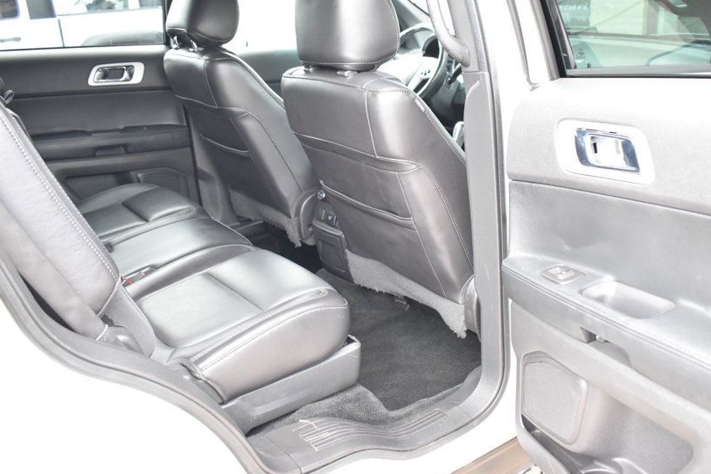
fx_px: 671
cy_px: 205
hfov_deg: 55.5
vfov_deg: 38.8
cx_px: 418
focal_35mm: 34
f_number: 4
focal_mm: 18
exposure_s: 1/125
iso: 1250
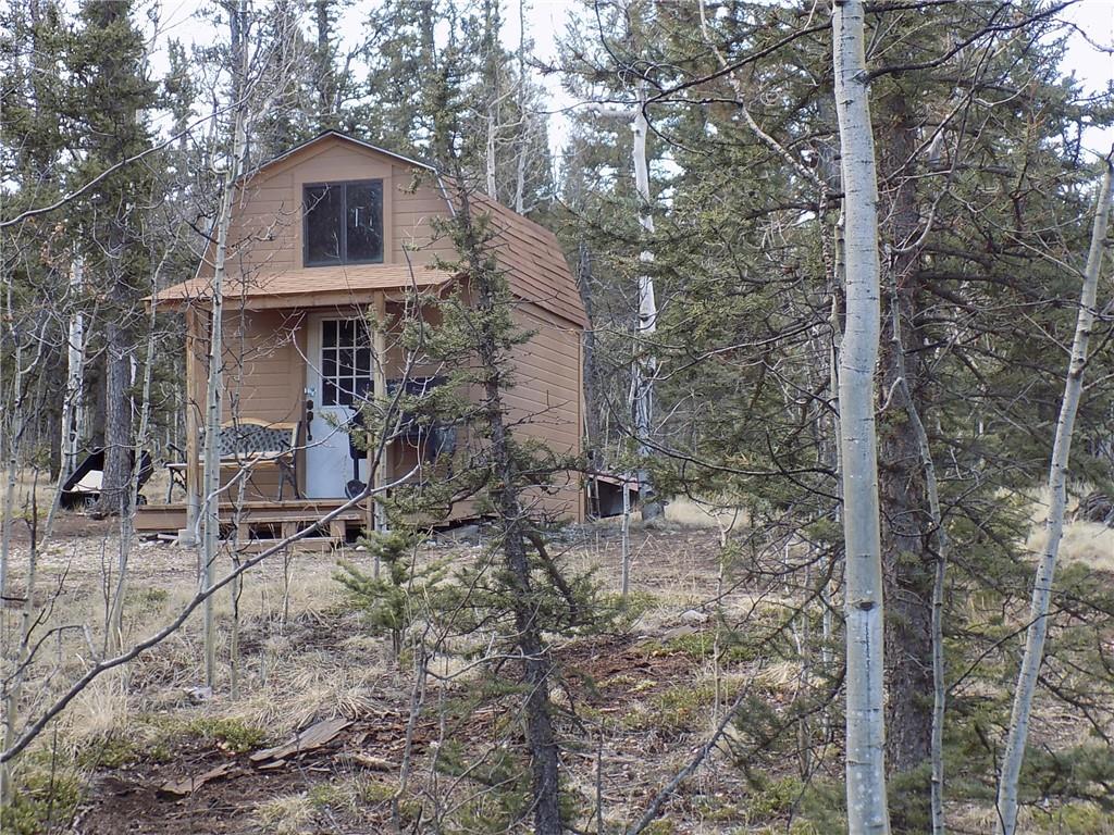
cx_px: 557
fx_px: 1899
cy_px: 418
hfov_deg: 32.7
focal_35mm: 59
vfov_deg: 24.8
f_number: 4
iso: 80
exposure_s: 1/50
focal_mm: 10.5
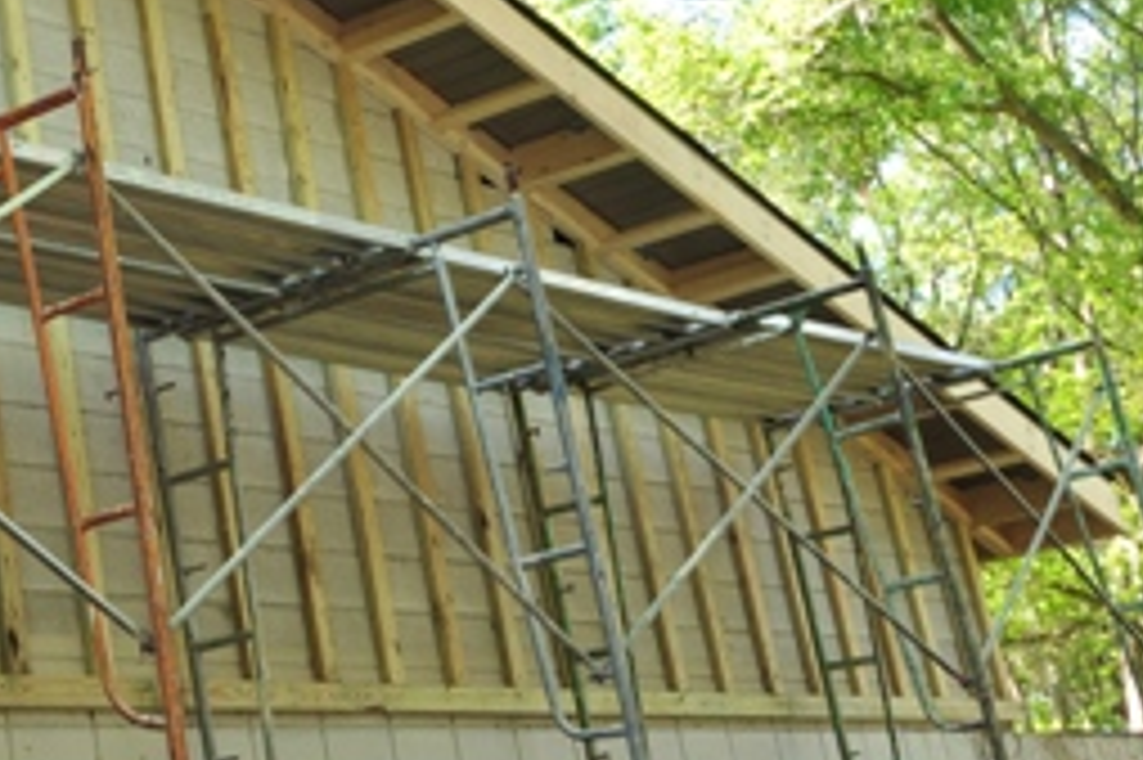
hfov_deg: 23.3
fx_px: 2633
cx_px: -50
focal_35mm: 83
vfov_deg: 16.0
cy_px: -70
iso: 200
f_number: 8
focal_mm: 22
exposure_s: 1/50
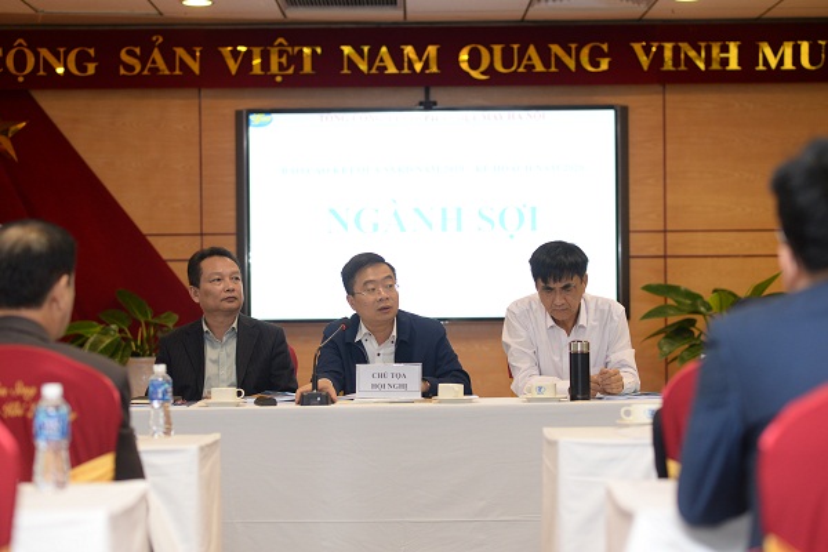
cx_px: 414
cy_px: 276
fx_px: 1955
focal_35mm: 85
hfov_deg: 23.9
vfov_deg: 16.1
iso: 800
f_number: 2.8
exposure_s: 1/200
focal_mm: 85
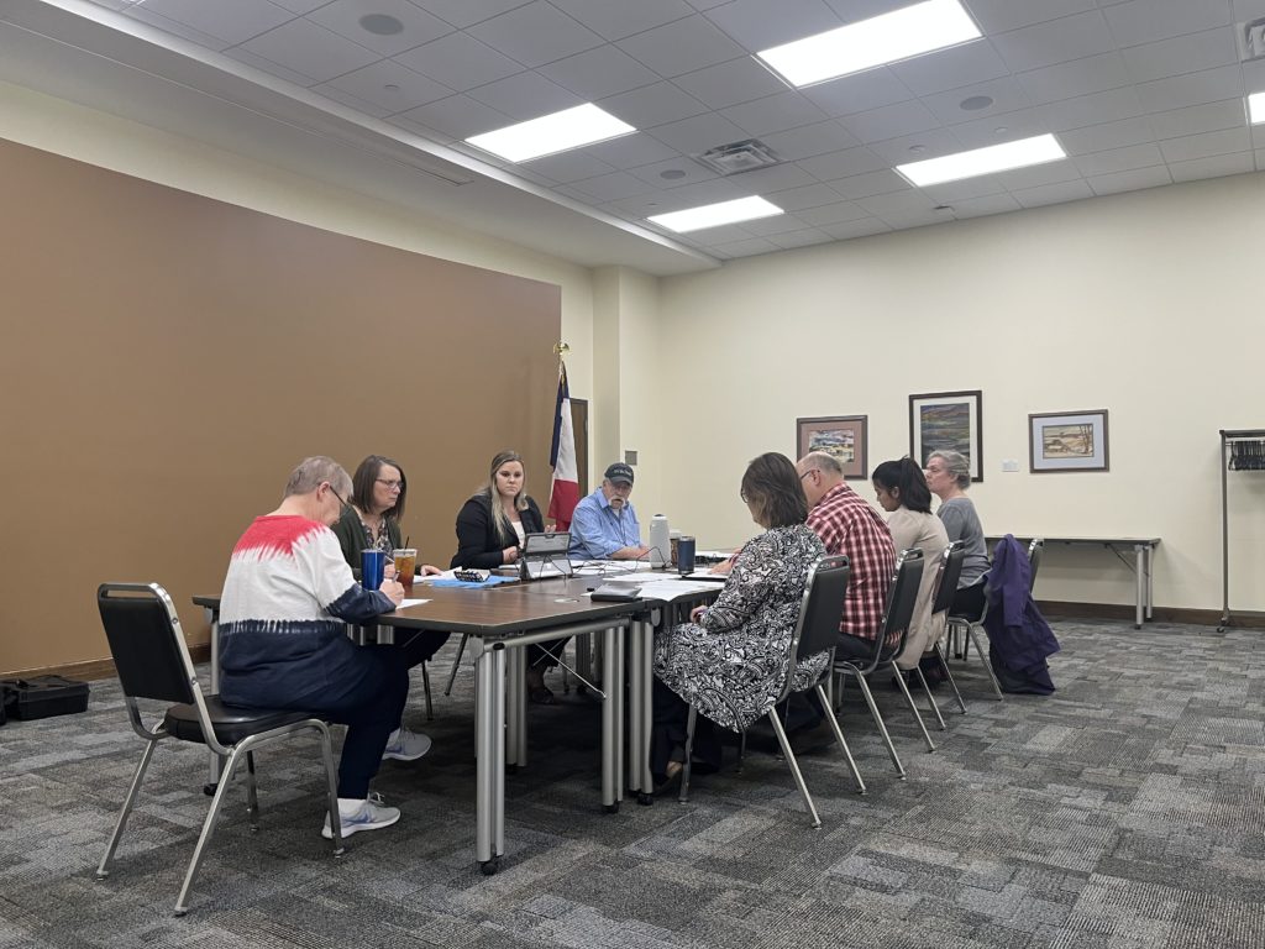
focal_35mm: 26
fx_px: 950
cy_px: 474
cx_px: 632
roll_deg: +0.2
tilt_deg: +1.8
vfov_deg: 53.1
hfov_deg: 67.3
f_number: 1.6
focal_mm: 5.1
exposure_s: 1/60
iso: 80
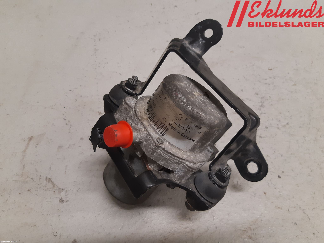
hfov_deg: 67.3
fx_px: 243
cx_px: 162
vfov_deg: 53.1
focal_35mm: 26
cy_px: 122
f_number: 1.7
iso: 160
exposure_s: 1/50
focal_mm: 3.93
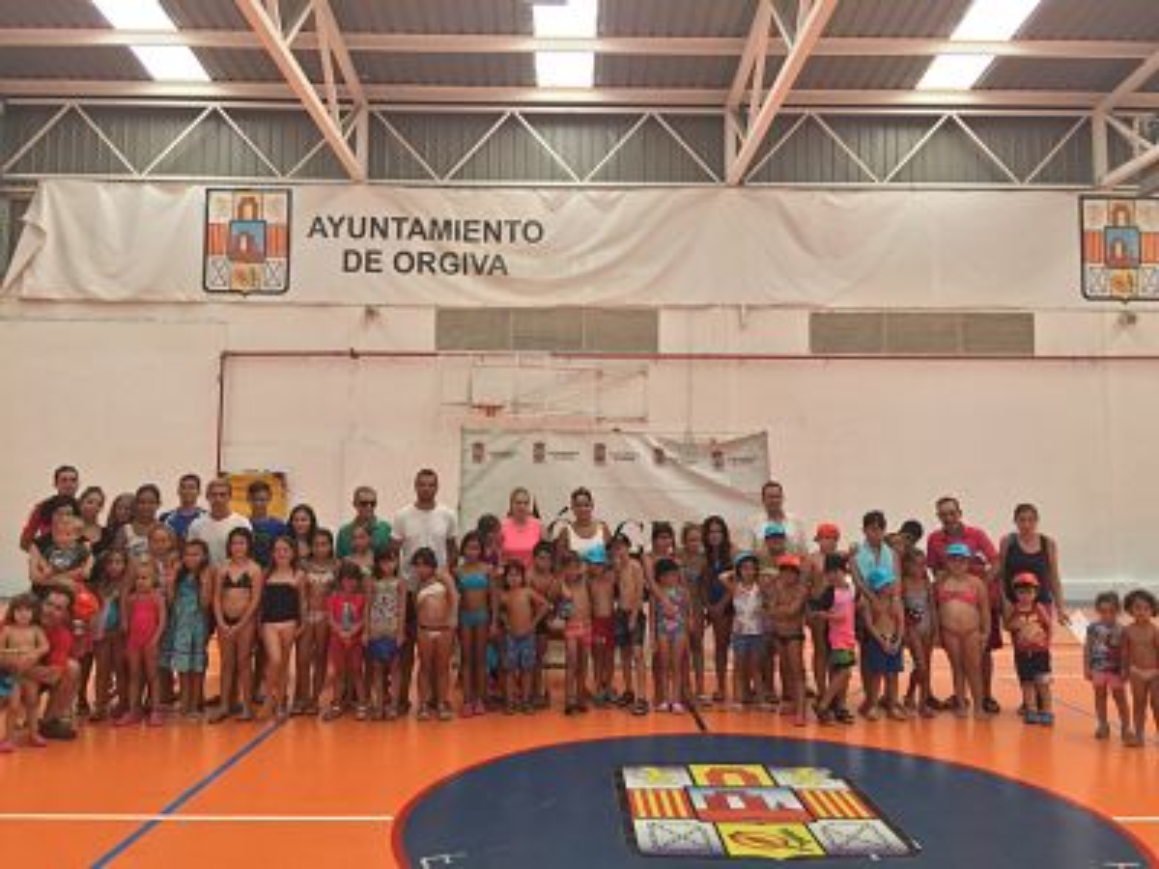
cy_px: 434
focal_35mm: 29
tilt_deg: +5.3
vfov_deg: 48.2
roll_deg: -1.2
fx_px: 971
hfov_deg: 61.7
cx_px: 580
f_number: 2.2
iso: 32
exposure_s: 1/204
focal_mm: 4.15
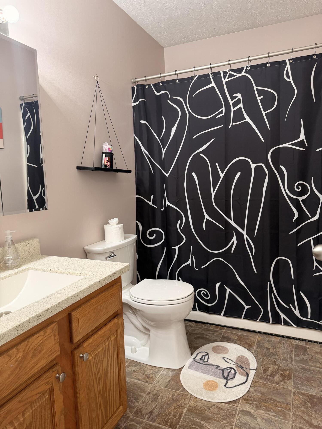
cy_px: 214
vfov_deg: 71.6
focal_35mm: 24
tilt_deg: -7.2
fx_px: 298
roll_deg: +1.9
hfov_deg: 56.8
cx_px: 161
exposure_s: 1/120
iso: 200
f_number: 1.78
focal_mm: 6.76
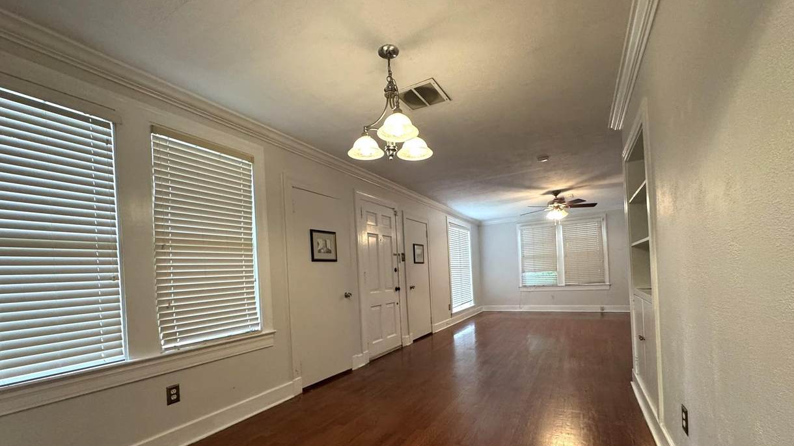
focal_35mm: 16
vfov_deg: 66.1
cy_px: 278
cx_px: 396
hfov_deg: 99.4
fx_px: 337
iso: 500
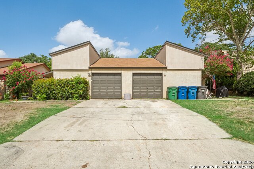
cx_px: 127
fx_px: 155
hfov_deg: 78.6
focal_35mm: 22
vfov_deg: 57.3
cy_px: 84
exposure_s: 1/1000
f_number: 10
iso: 640
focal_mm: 22
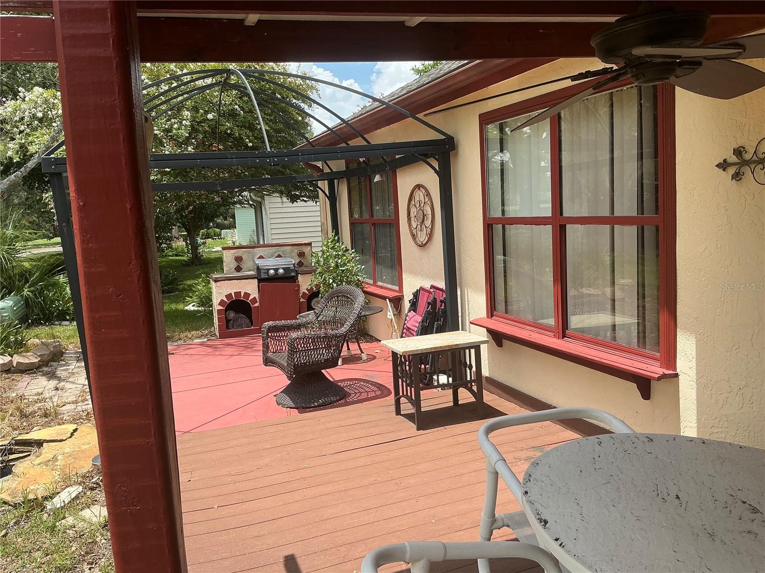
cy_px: 286
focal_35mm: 28
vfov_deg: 49.7
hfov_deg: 63.4
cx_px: 382
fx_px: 619
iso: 25
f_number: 1.8
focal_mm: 3
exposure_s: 1/929
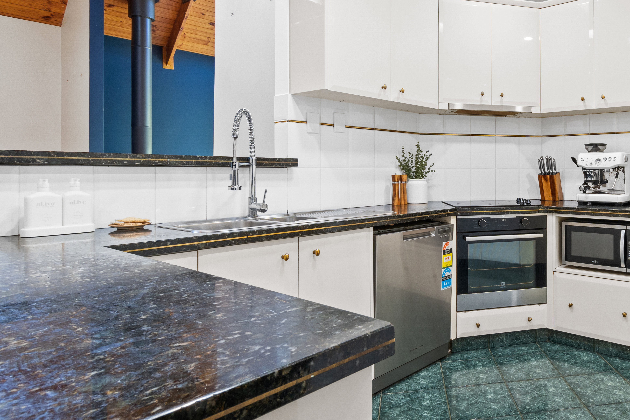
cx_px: 493
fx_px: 420
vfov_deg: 52.9
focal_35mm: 24
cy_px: 176
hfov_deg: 67.6
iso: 200
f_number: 8
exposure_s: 1/1.67
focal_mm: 10
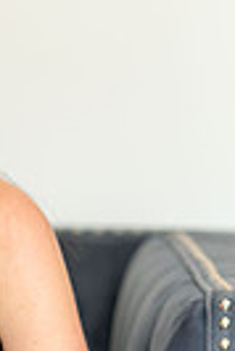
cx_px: -158
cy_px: 362
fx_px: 2812
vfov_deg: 7.1
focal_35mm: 288
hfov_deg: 4.7
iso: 500
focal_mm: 85
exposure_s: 1/200
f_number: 2.5
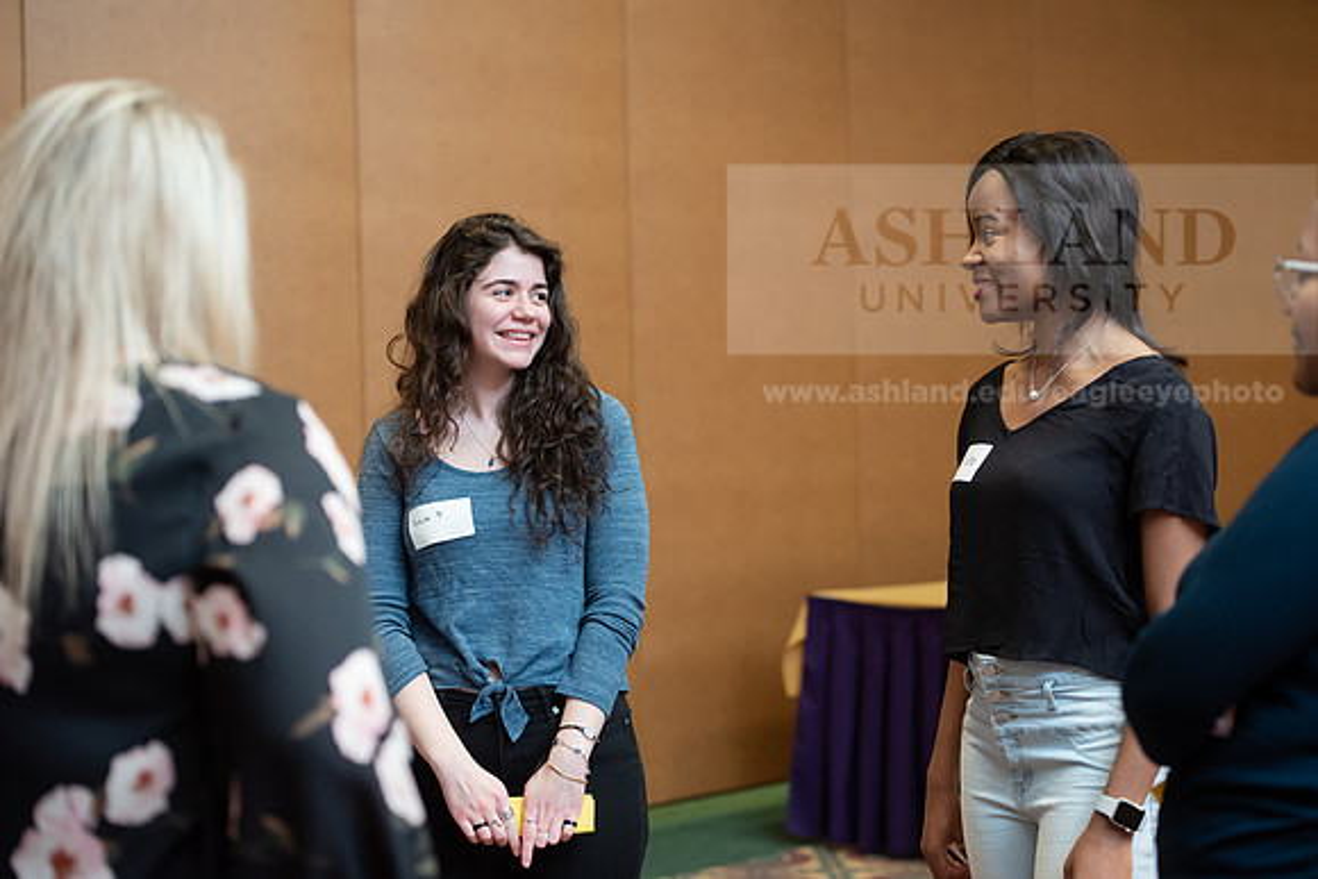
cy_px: 440
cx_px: 659
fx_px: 2746
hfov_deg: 27.0
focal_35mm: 75
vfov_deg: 18.2
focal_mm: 75
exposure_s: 1/200
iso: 1600
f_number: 3.5
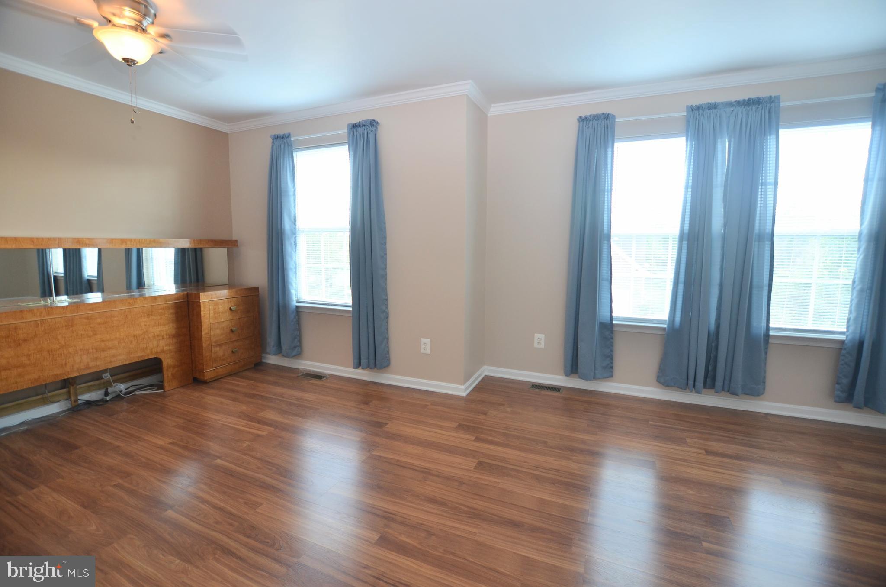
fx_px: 368
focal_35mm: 15
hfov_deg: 100.5
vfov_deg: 77.1
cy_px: 294
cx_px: 443
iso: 250
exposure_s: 1/60
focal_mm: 10
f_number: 4
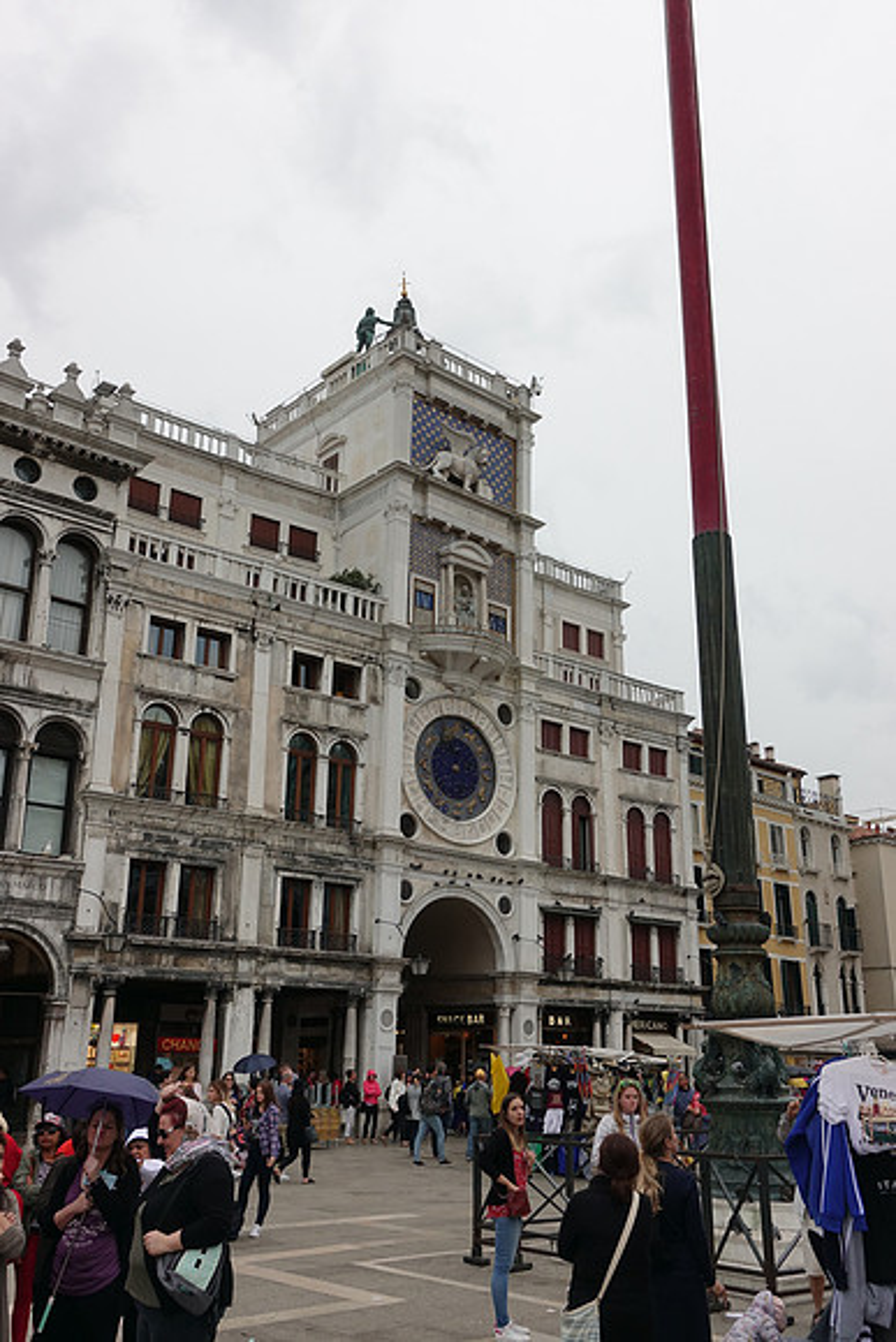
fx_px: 1194
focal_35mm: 32
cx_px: 448
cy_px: 671
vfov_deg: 58.7
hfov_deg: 41.1
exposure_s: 1/100
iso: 125
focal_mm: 11.56
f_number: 5.6
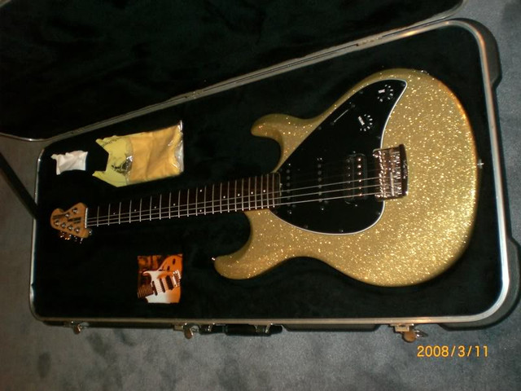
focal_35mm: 38
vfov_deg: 37.7
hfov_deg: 49.0
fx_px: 572
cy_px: 196
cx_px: 260
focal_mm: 6.3
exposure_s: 1/30
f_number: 3.1
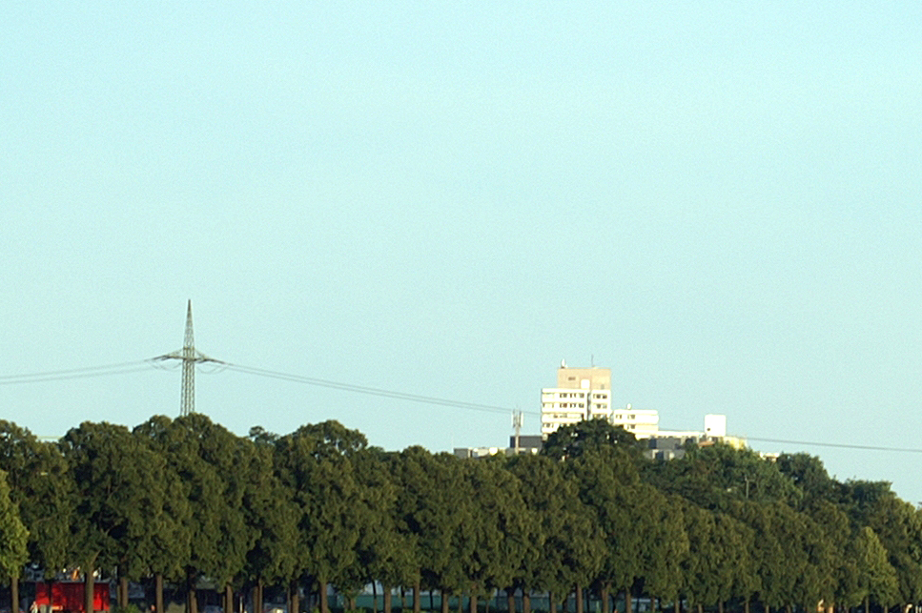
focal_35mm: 420
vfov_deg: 3.3
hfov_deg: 4.9
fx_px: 10747
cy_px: 834
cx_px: 819
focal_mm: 90
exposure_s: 1/125
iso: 100
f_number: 10
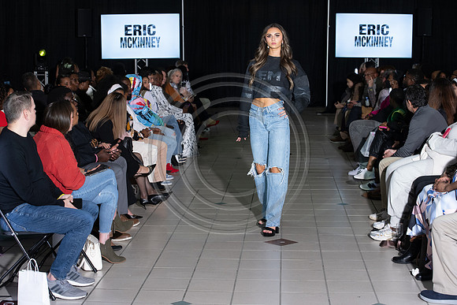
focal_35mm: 70
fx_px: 889
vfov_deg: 19.5
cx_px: 228
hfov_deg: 28.8
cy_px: 152
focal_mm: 70
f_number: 5.6
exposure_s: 1/160
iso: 1250
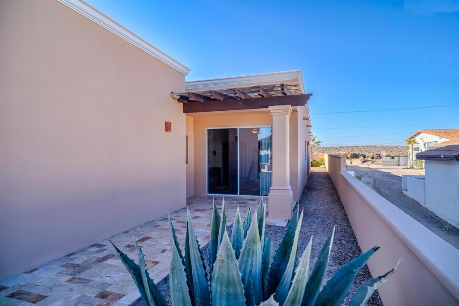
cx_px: 230
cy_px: 153
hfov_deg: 84.0
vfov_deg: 61.9
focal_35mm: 20
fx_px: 255
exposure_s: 1/400
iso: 50
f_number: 4
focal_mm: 20
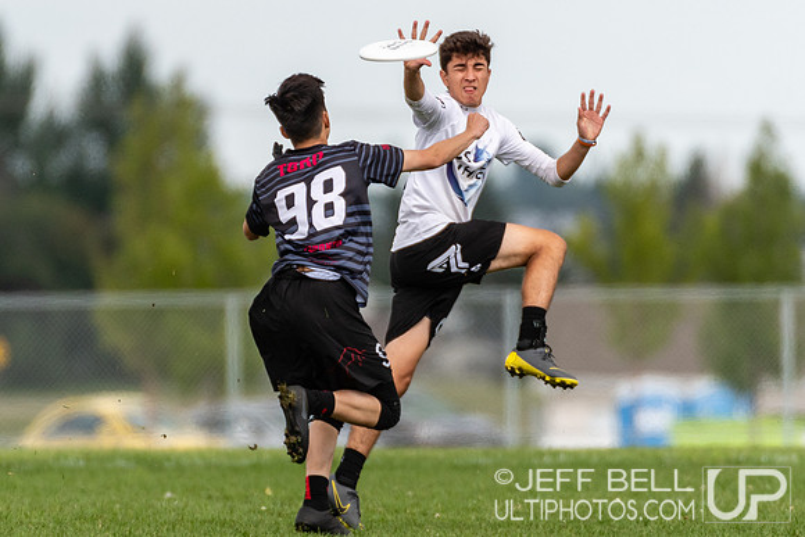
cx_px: 290
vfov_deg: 1.4
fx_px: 21648
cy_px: 276
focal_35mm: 968
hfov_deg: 2.1
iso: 280
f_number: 4
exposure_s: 1/2500
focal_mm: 400
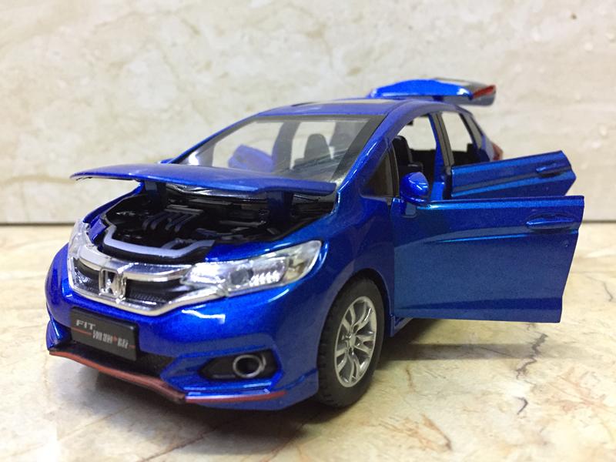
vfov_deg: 48.2
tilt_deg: -11.7
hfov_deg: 61.7
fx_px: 516
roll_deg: -0.9
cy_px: 231
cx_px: 308
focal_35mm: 29
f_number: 2.2
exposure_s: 1/17
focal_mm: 4.15
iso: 320
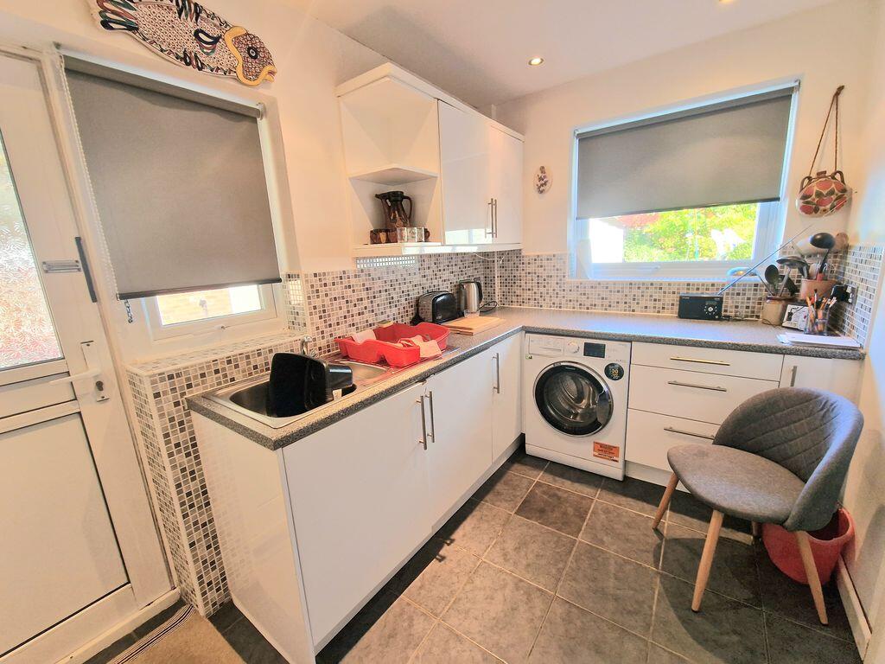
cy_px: 332
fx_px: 332
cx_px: 442
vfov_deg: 89.9
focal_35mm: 13
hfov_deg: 106.2
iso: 80
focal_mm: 2.2
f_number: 2.2
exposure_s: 1/50
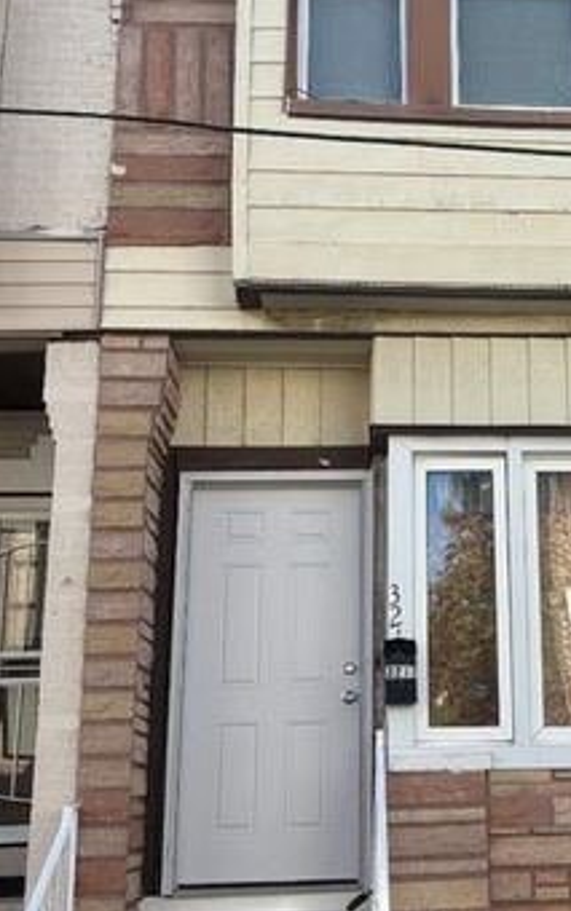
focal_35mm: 54
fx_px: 1342
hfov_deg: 23.5
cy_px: 398
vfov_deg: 37.4
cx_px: 496
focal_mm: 5.96
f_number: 1.6
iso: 50
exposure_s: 1/1420
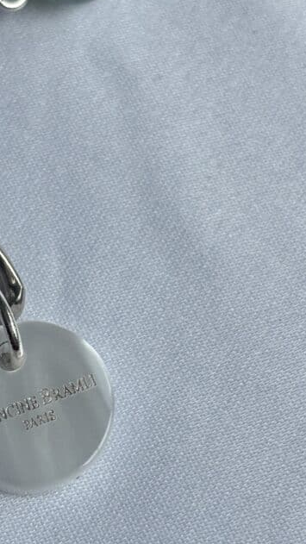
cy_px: 338
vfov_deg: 23.1
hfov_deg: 13.1
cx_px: 41
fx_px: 1327
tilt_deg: -69.3
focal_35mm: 92
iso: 32
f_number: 1.6
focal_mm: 5.96
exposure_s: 1/865
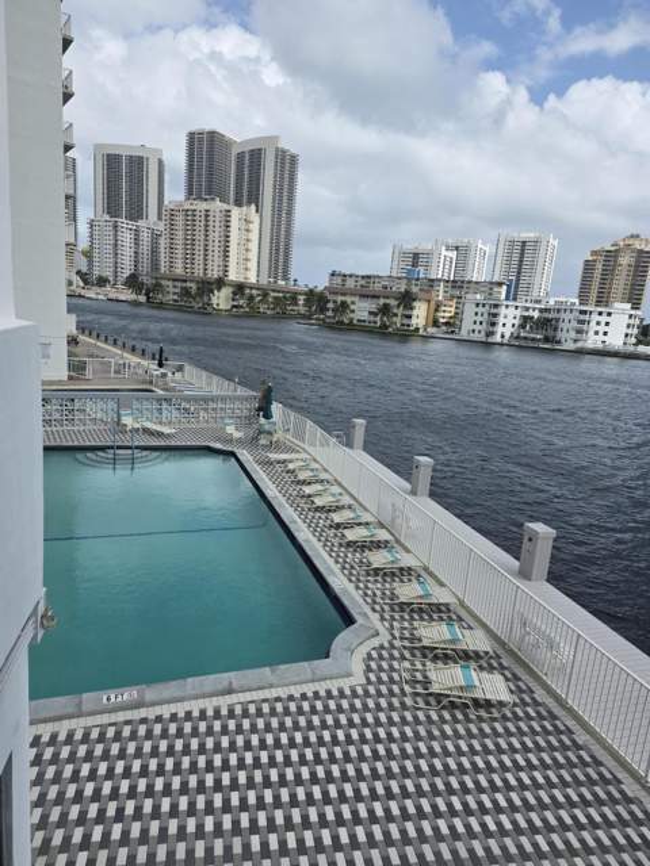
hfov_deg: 58.9
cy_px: 433
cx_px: 325
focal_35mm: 23
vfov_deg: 73.9
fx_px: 576
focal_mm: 6.3
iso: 80
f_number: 1.7
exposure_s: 1/6574
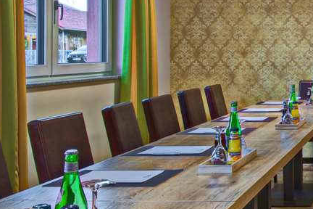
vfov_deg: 20.5
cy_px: 53
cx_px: 464
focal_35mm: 66
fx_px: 574
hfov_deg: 24.2
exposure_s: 1/4
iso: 400
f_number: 10
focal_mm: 19
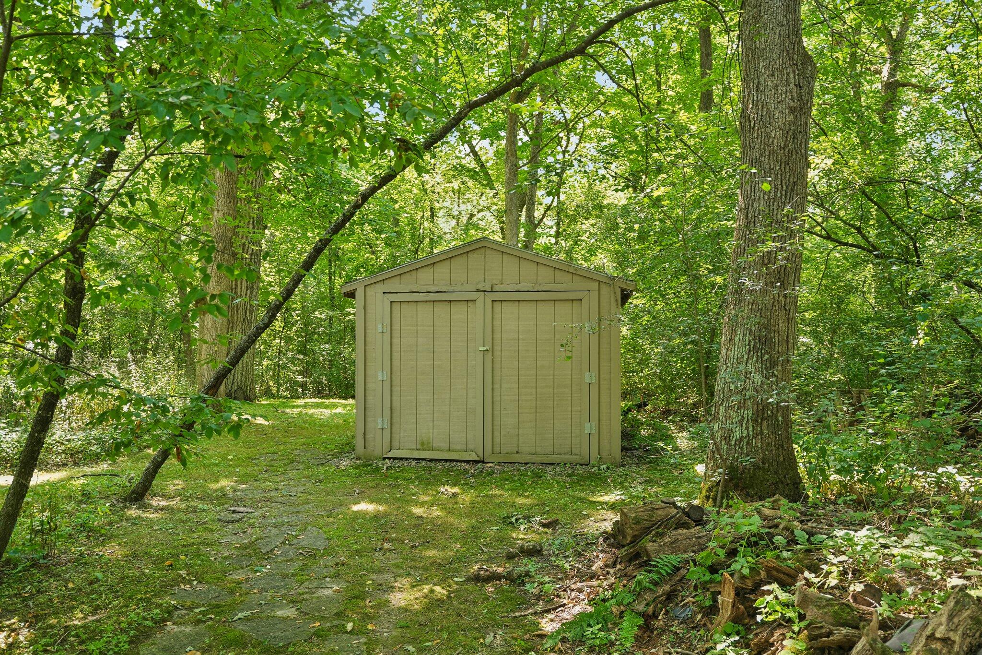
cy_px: 328
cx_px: 491
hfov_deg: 68.4
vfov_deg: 48.7
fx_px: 723
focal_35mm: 26
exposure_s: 1/30
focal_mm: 26.5
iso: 250
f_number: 4
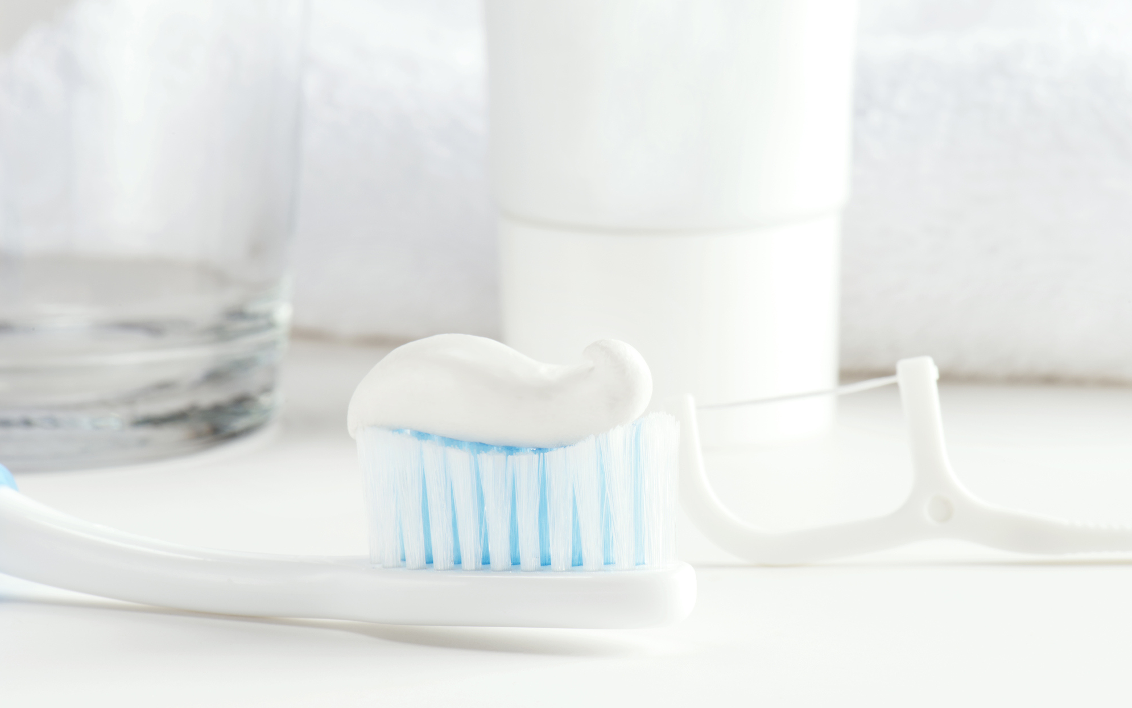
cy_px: 346
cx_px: 582
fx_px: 3517
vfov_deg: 11.5
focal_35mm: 114
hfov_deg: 18.3
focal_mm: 105
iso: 100
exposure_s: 1/125
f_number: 25
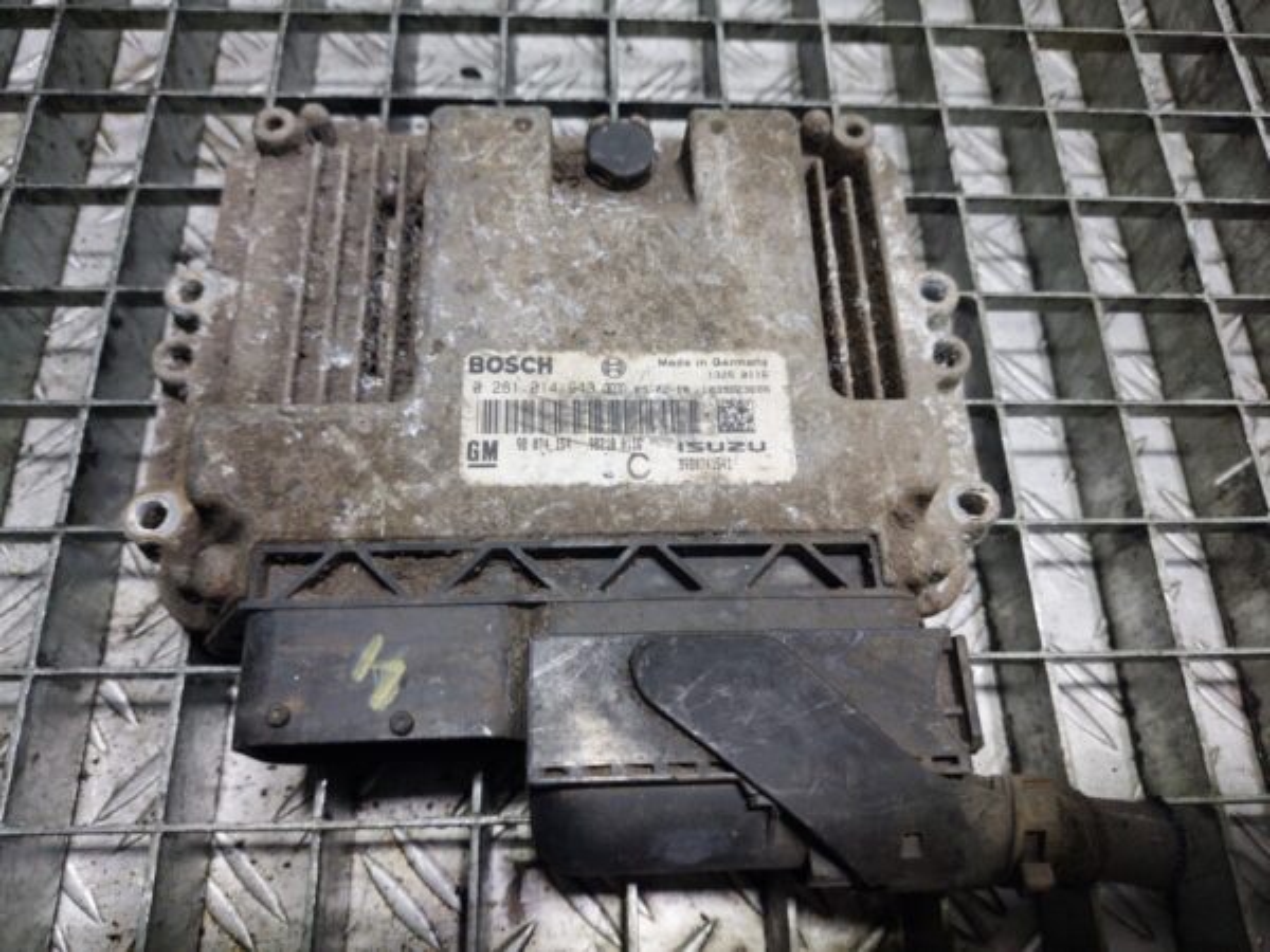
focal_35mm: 25
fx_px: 917
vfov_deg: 54.9
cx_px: 635
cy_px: 476
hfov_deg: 69.4
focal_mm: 5.23
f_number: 1.8
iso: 125
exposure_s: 1/50
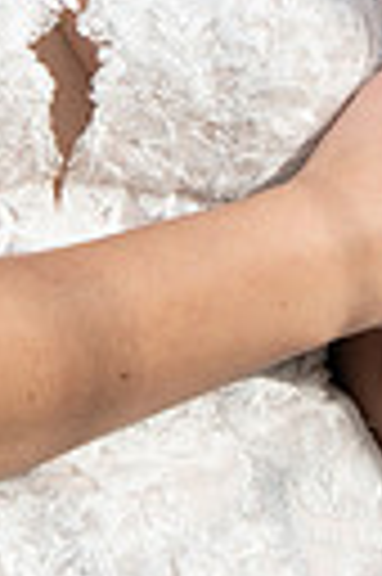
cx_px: 258
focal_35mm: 473
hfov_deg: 2.9
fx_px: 7548
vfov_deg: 4.3
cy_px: -378
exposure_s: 1/250
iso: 640
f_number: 16
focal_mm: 135
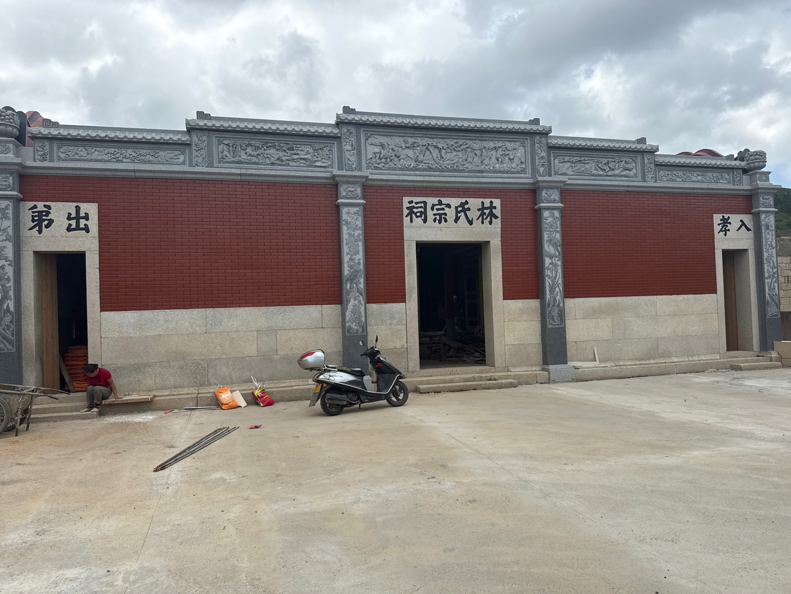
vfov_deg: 56.8
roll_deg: +2.7
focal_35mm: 24
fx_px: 548
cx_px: 396
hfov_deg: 71.6
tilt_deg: +2.9
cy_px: 297
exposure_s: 1/4167
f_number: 1.78
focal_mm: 6.76
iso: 80
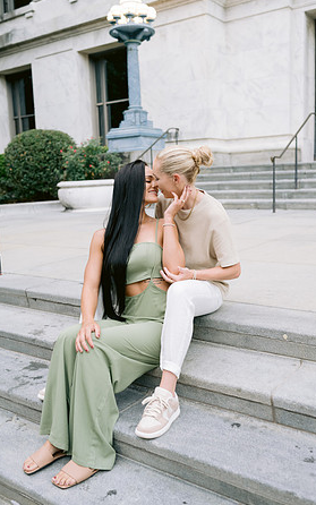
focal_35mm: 36
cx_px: 166
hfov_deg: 35.3
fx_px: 496
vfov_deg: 54.0
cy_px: 252
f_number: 2.8
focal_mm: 35
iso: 800
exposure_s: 1/400
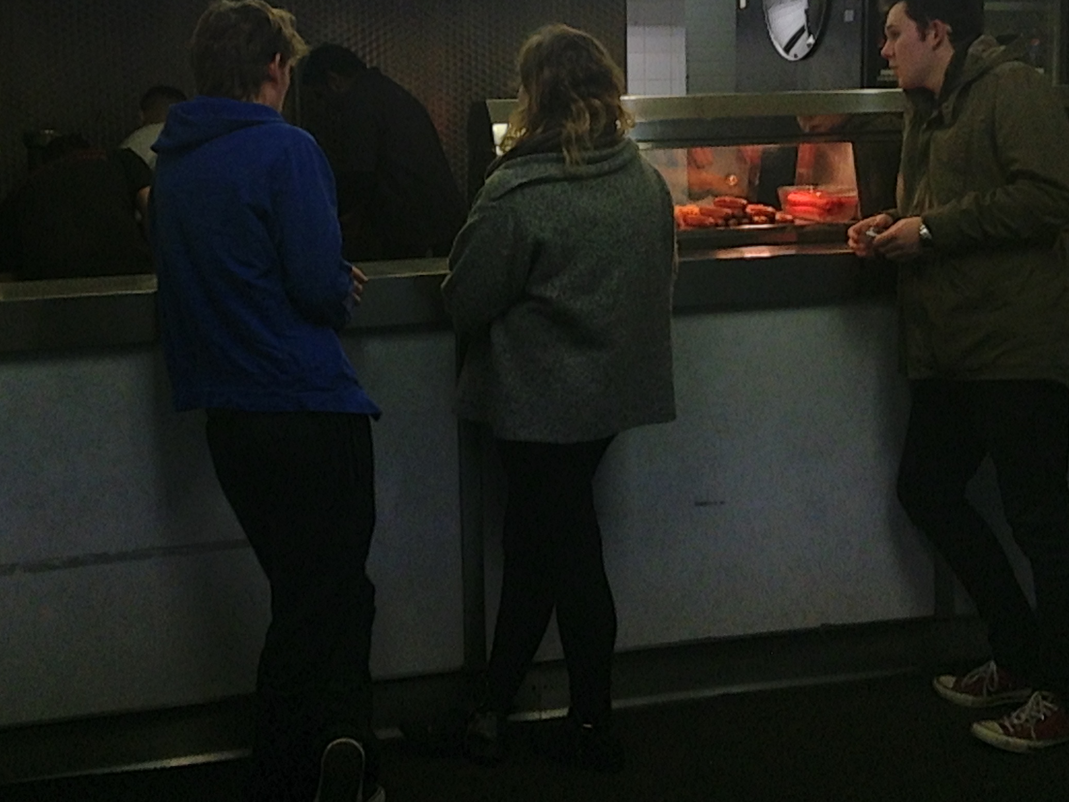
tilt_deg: -6.7
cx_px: 491
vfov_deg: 27.6
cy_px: 178
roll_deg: -0.6
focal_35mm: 52
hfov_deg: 36.8
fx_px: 1606
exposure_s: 1/134
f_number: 2.4
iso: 200
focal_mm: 4.12
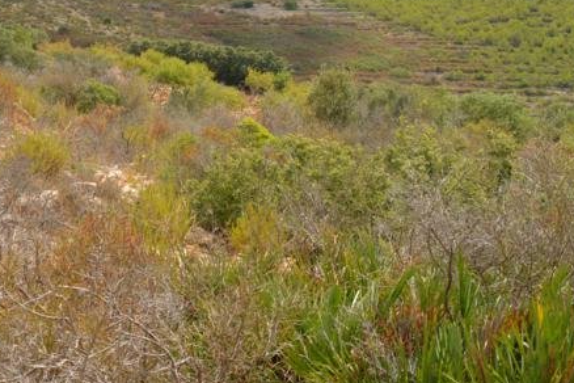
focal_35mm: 63
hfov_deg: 31.0
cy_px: 105
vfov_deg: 21.4
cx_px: 109
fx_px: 1004
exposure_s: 1/320
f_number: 9
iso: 100
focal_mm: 22
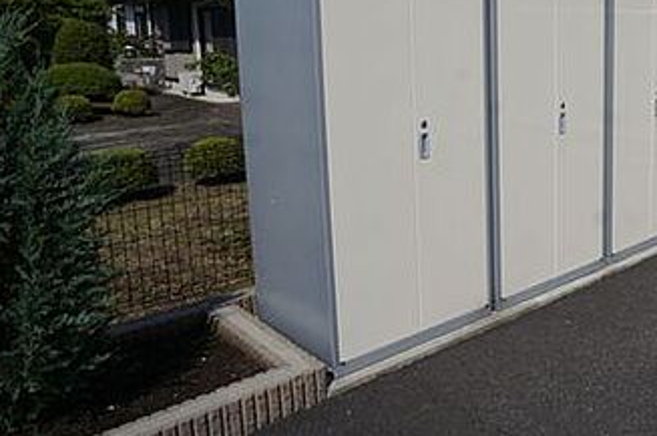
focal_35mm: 47
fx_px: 856
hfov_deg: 39.6
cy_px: 125
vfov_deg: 28.3
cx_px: 561
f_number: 11
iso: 100
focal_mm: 16
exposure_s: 1/250
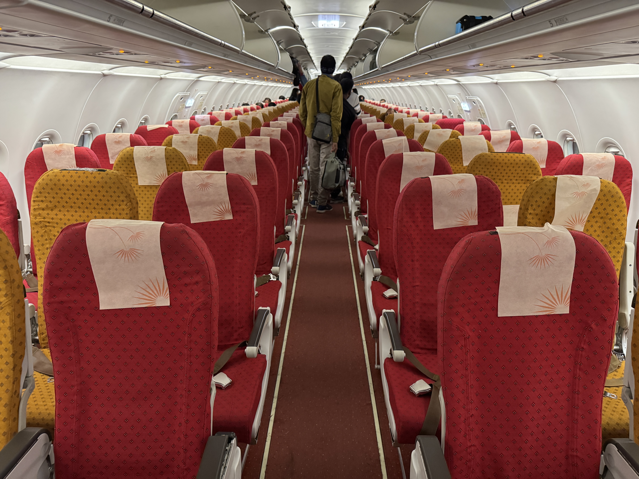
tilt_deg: -18.9
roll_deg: -0.8
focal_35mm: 24
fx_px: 443
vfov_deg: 56.8
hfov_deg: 71.6
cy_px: 240
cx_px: 320
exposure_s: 1/52
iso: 800
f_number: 1.78
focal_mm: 6.76
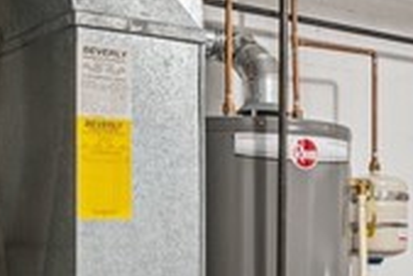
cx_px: 491
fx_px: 884
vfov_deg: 17.7
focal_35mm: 77
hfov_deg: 24.0
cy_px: 206
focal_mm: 12
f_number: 11
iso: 50
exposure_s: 4
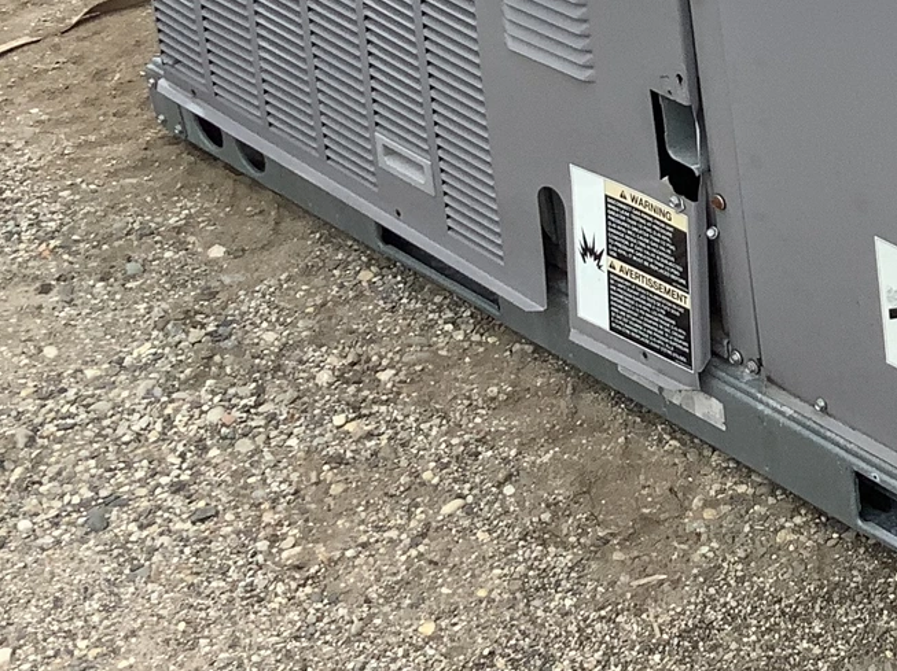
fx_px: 2460
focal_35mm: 95
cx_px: 1198
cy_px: 29
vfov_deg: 15.3
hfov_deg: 19.0
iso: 25
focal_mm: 3.3
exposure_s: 1/806
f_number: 2.4
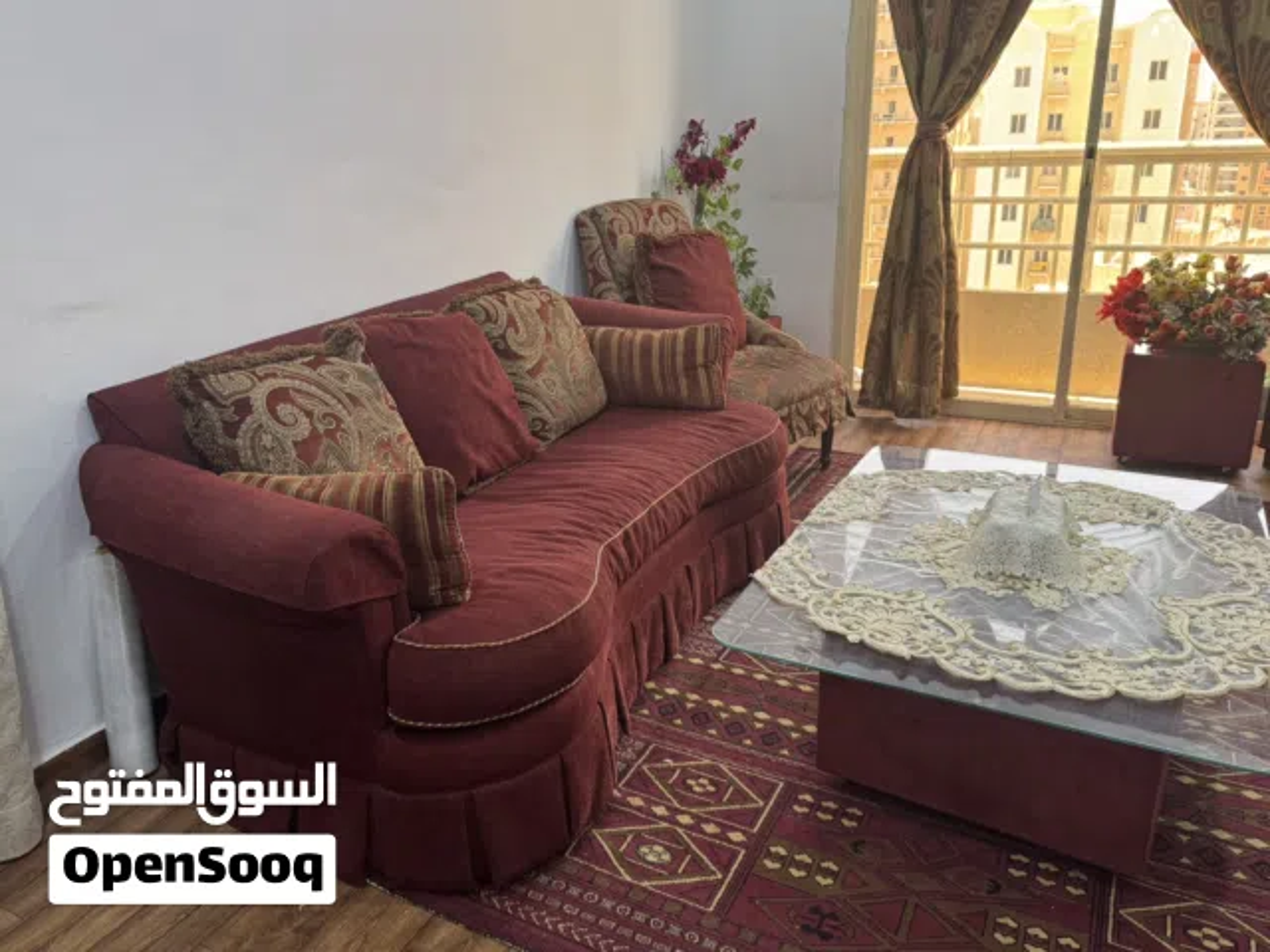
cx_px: 635
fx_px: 881
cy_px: 476
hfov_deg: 71.6
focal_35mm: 24
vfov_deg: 56.8
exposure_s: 1/100
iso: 200
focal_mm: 6.76
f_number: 1.78
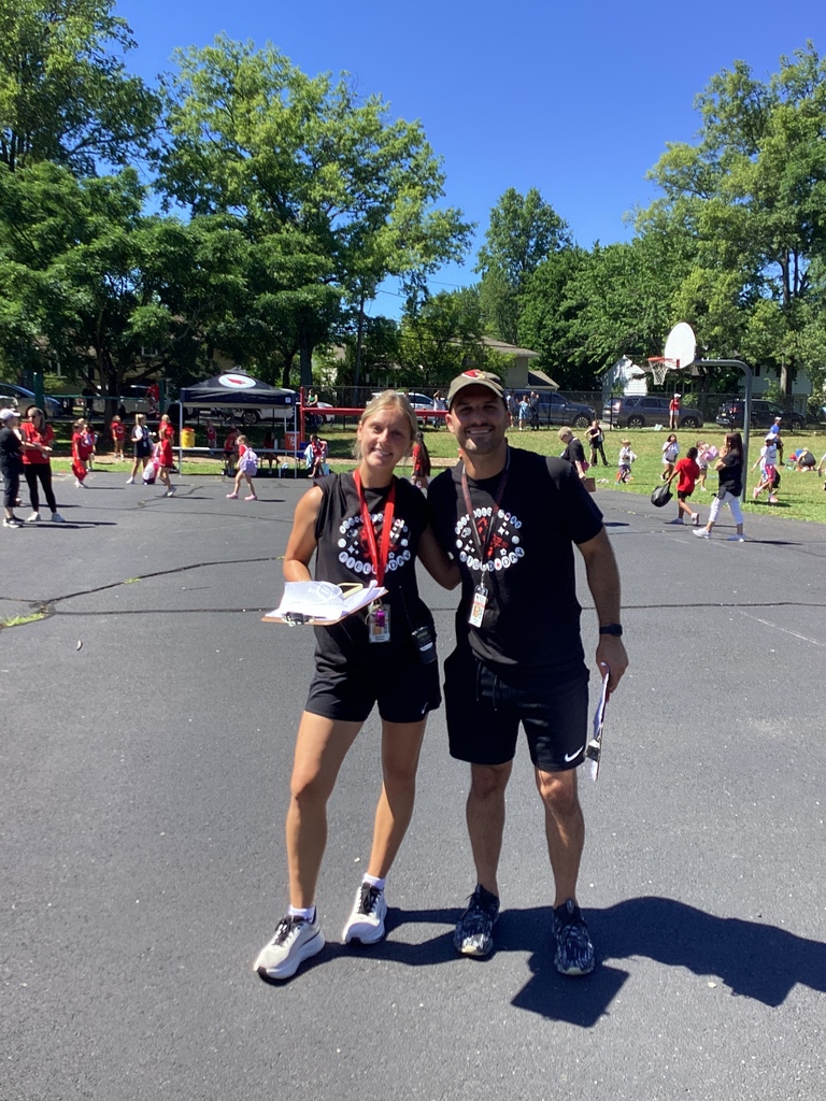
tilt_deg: -7.5
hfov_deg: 45.4
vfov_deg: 58.4
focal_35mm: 31
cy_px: 550
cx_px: 413
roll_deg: -1.0
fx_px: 986
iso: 25
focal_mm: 3.3
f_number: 2.4
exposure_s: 1/503
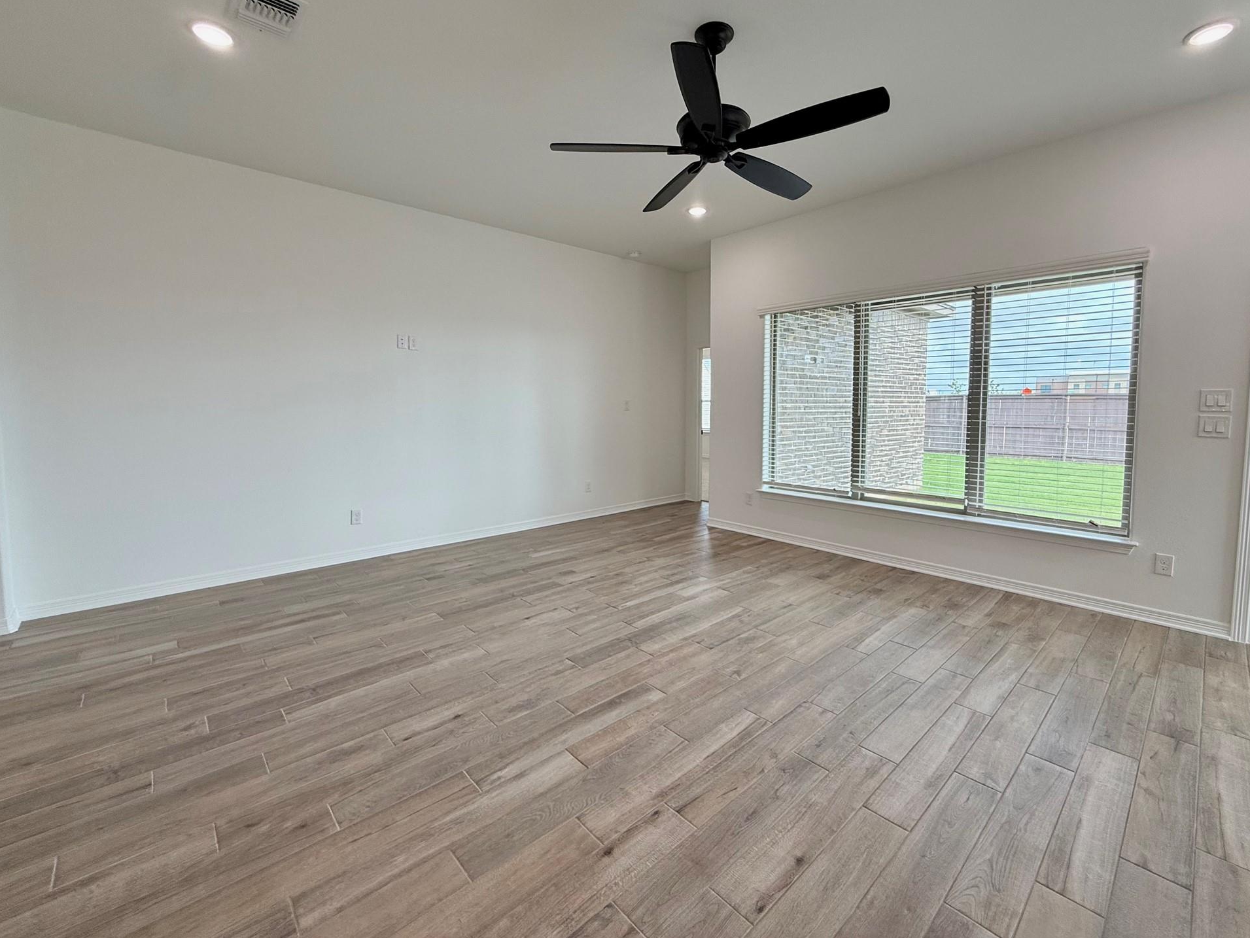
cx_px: 648
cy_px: 438
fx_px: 542
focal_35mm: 15
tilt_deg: -3.5
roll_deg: +0.0
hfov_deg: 98.1
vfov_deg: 81.7
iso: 64
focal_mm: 2.22
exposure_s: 1/120
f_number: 2.2
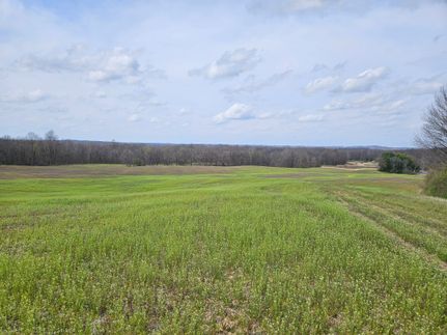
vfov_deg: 58.9
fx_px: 297
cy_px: 168
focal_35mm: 23
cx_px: 224
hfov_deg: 73.9
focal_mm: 5.4
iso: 25
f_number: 1.8
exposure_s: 1/3768
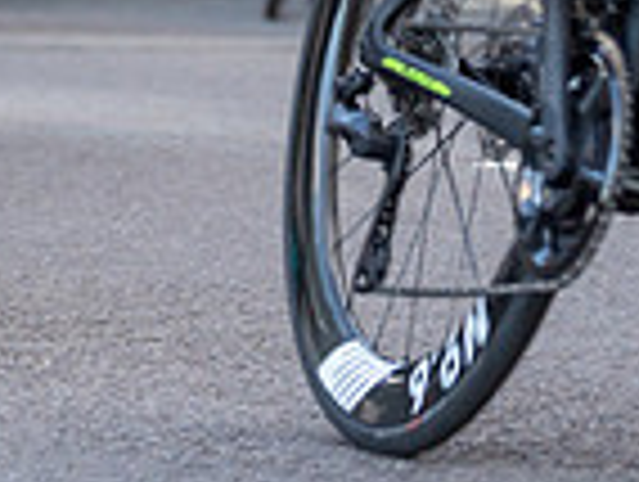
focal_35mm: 364
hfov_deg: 5.4
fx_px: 6731
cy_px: -484
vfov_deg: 4.1
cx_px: -524
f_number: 3.2
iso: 1000
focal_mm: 76
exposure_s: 1/500
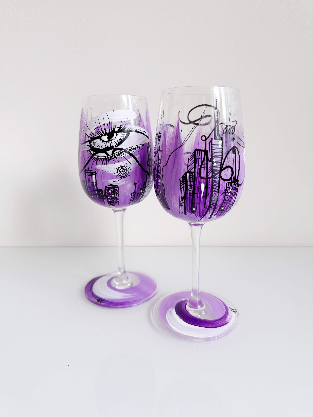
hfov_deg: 56.8
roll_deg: +0.2
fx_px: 289
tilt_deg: -13.8
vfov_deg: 71.6
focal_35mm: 24
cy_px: 208
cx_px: 156
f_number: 1.78
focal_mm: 6.76
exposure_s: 1/100
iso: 100
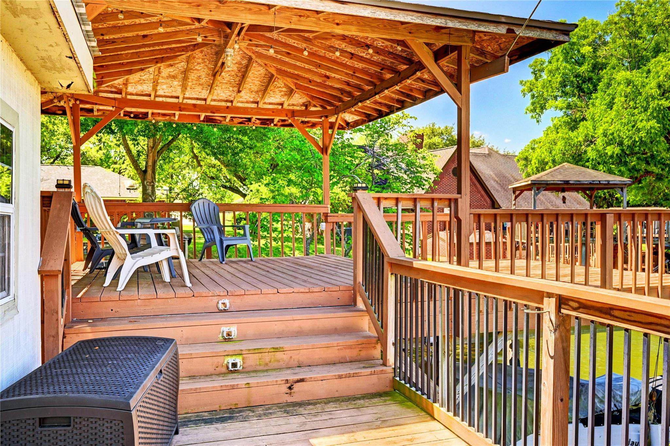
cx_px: 335
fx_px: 558
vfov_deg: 43.5
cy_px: 223
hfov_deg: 62.0
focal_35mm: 30
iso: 400
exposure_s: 1/125
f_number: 8
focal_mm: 30
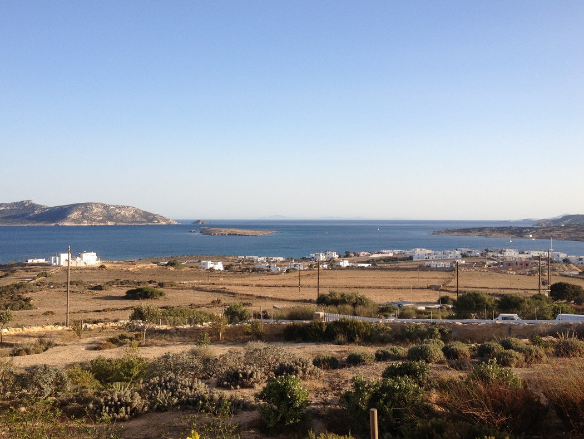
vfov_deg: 35.9
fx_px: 675
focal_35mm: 40
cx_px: 269
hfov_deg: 46.7
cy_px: 198
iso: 50
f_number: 2.4
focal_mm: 4.28
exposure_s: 1/1082
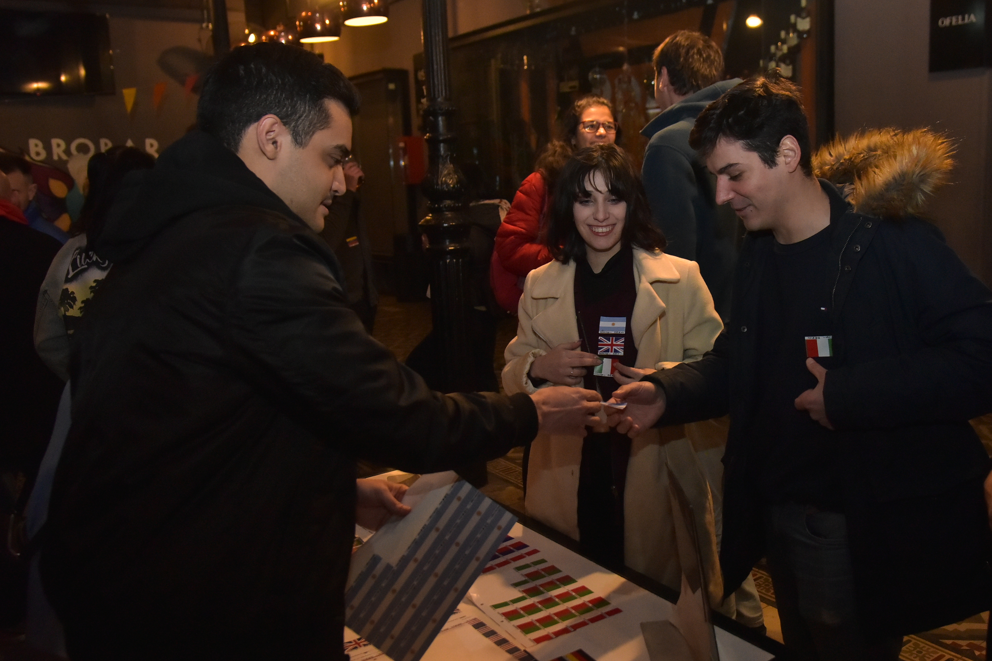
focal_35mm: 32
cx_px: 608
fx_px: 882
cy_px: 319
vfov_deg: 41.1
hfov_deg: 58.1
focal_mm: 24
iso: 3200
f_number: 4
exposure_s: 1/125
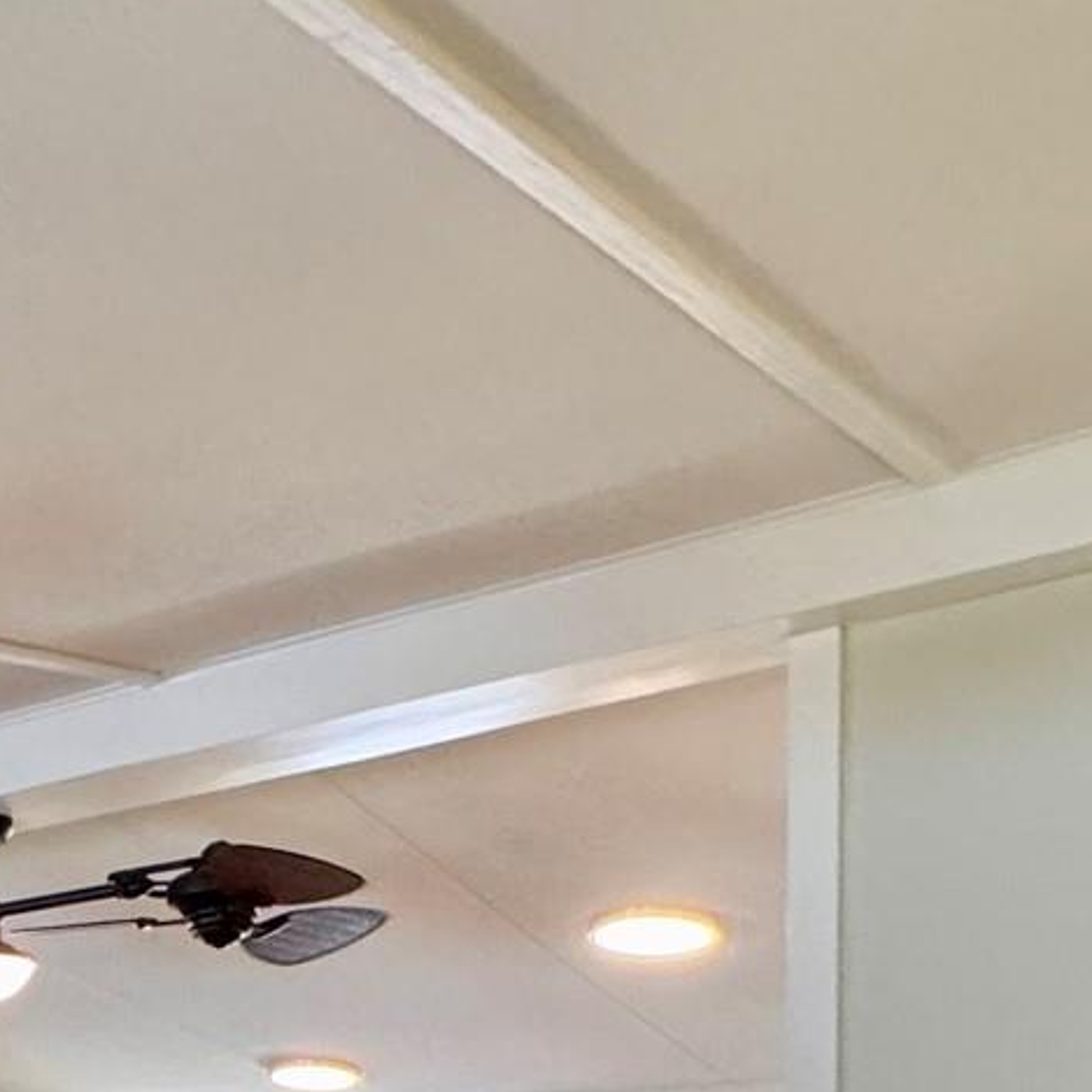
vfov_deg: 27.7
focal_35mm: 54
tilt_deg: -0.6
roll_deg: -0.7
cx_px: -175
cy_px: 1320
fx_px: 1927
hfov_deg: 28.1
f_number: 2.2
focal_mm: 2.22
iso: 250
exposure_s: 1/60
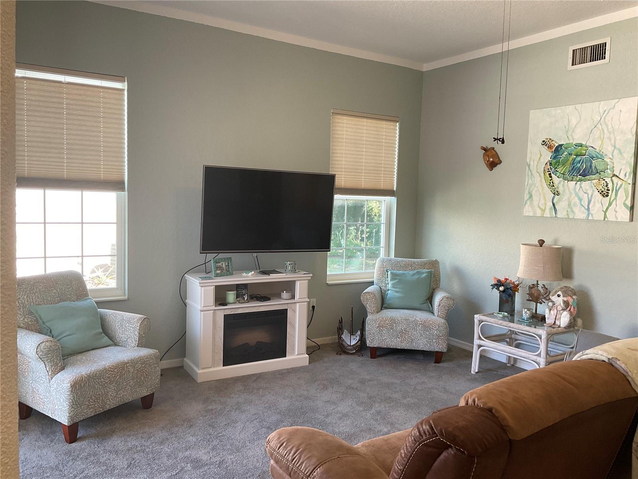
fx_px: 534
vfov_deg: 48.2
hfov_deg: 61.7
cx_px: 319
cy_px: 240
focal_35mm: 29
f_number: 1.8
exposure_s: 1/60
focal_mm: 3
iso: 64
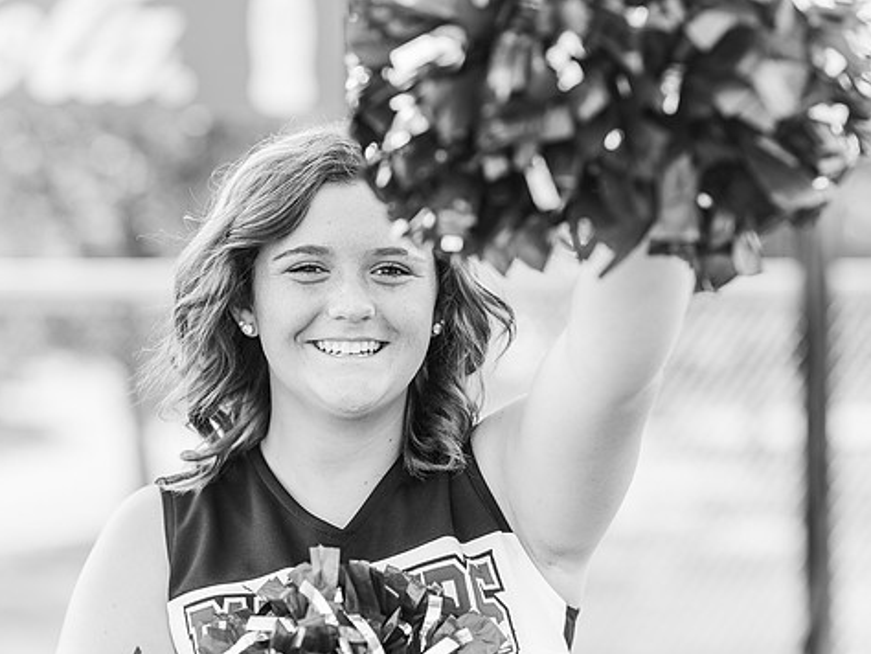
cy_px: 322
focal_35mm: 100
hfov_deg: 19.6
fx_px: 2517
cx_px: 390
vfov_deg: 14.8
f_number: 2.8
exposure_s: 1/500
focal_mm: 85
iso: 200
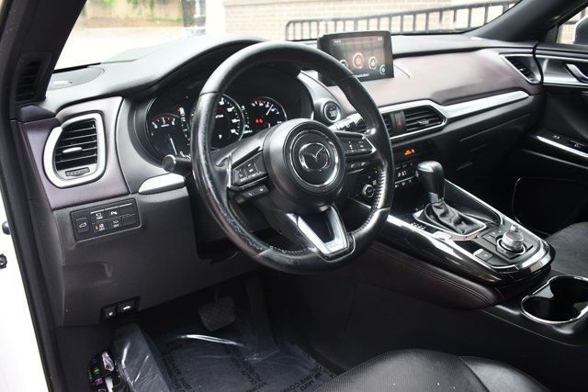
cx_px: 294
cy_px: 196
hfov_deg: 61.9
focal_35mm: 30
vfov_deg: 43.6
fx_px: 490
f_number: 3.8
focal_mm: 20
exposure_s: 1/125
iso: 1250
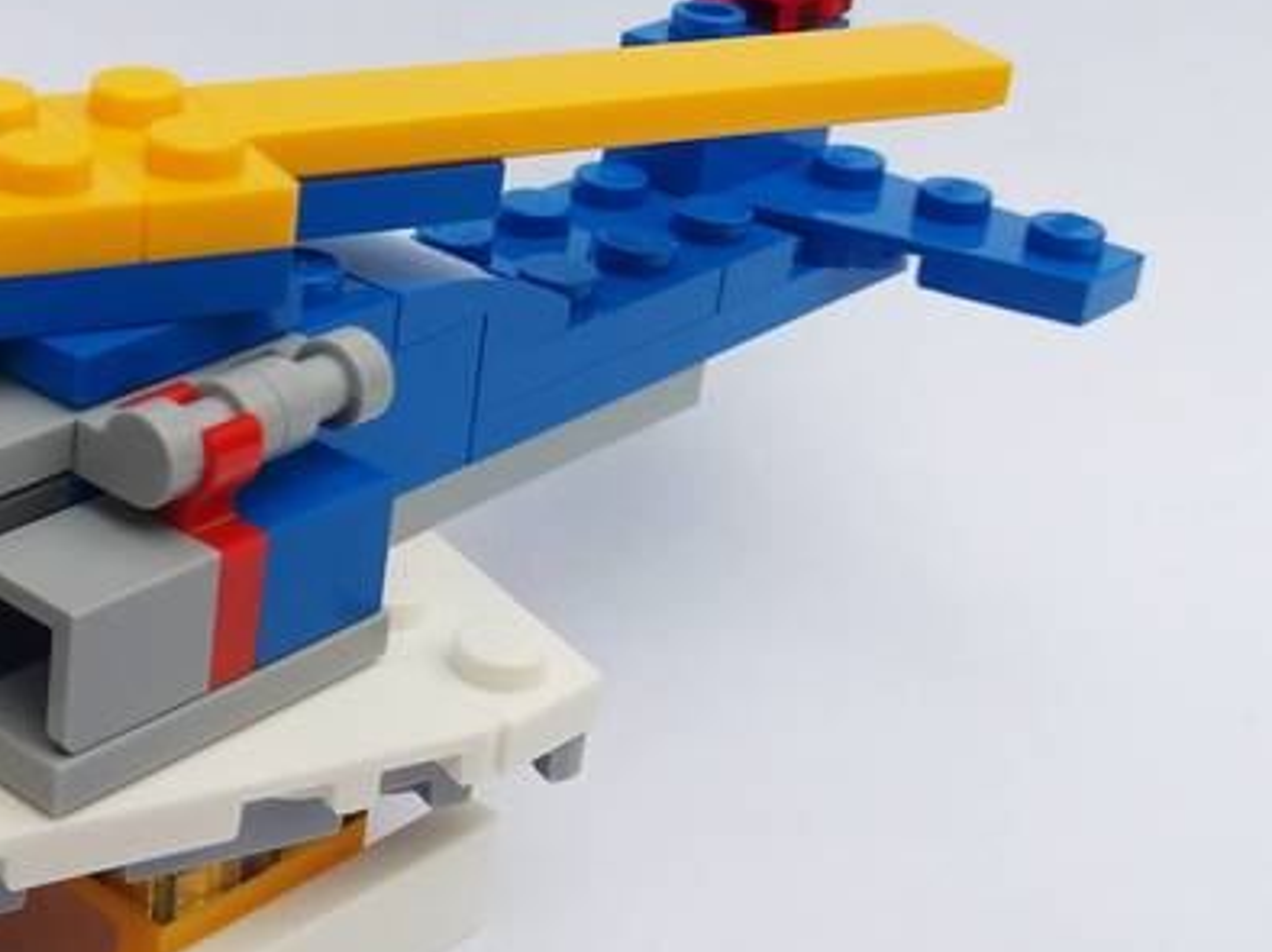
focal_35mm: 64
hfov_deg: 28.7
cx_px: 55
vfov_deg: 22.9
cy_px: 531
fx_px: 2350
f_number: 1.9
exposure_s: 1/420
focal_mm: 3.7
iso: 64
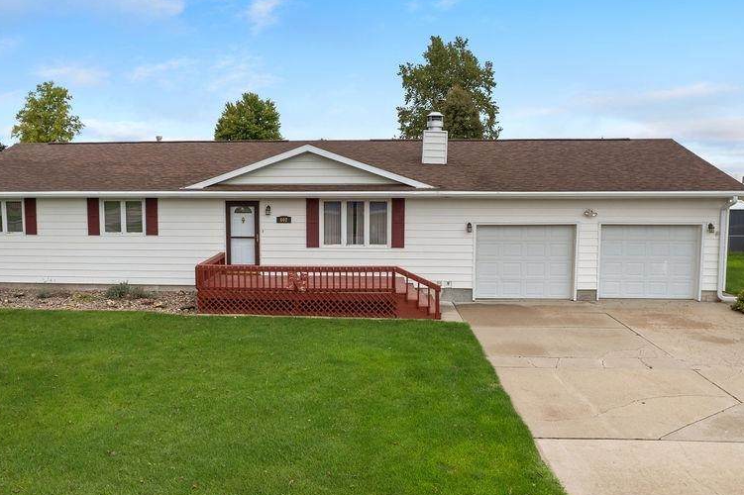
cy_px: 245
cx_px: 321
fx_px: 620
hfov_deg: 61.7
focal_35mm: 30
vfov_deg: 43.6
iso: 100
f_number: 2.8
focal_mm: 8.38
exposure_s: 1/500
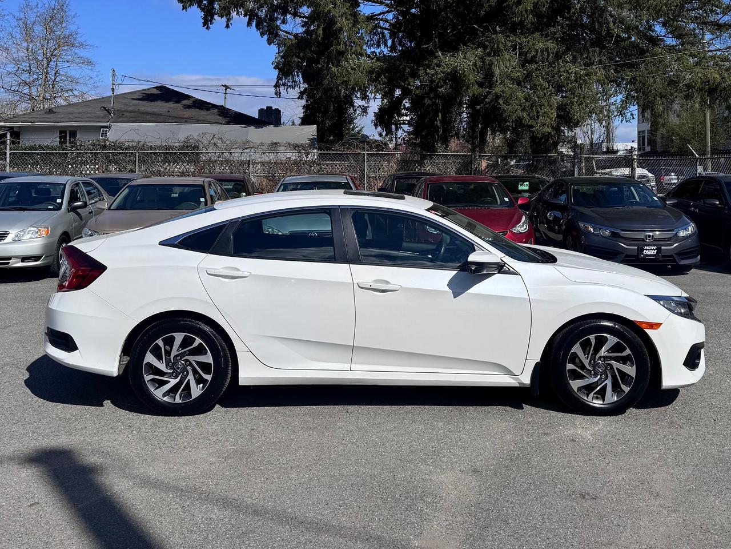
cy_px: 274
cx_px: 366
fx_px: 507
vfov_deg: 56.8
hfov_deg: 71.6
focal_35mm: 24
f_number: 1.78
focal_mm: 6.76
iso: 80
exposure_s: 1/10417
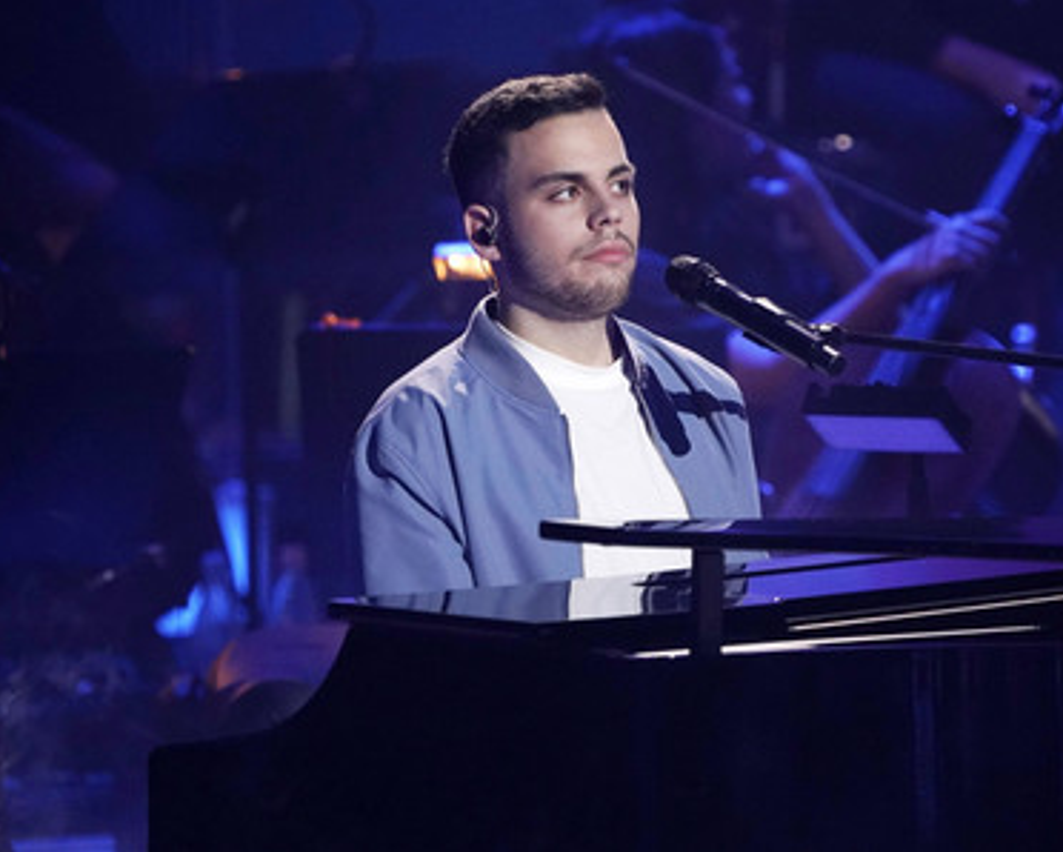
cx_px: 633
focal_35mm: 682
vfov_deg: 2.3
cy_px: 426
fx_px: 21467
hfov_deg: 2.8
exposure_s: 1/160
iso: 5000
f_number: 6.3
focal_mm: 600
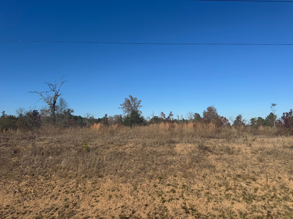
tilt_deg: +5.5
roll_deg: +0.4
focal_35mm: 24
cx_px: 146
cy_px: 110
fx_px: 203
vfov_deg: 56.8
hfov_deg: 71.6
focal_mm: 6.76
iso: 80
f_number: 1.78
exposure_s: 1/7092
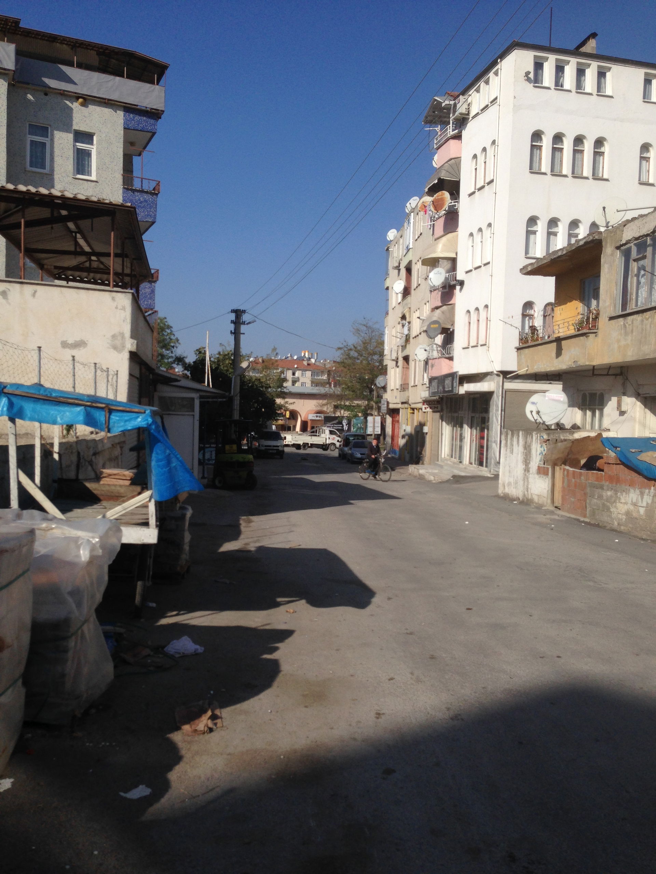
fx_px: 834
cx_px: 328
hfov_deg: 42.9
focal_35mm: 33
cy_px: 437
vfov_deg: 55.4
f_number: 2.4
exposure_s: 1/2857
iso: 50
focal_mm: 4.12
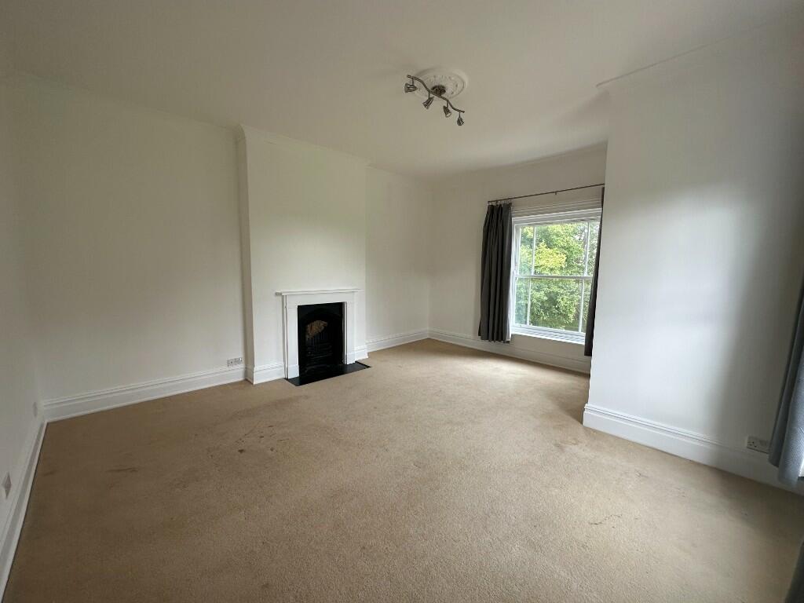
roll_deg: -0.8
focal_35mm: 14
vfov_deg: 85.7
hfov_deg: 102.1
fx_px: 325
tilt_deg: -6.4
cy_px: 302
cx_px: 402
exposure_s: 1/99
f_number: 2.2
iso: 100
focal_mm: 2.22
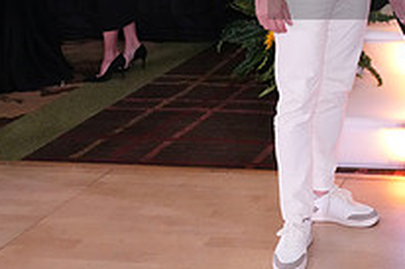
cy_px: -32
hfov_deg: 23.5
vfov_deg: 16.7
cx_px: 482
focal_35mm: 79
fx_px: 888
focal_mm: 28
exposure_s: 1/250
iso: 8000
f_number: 9
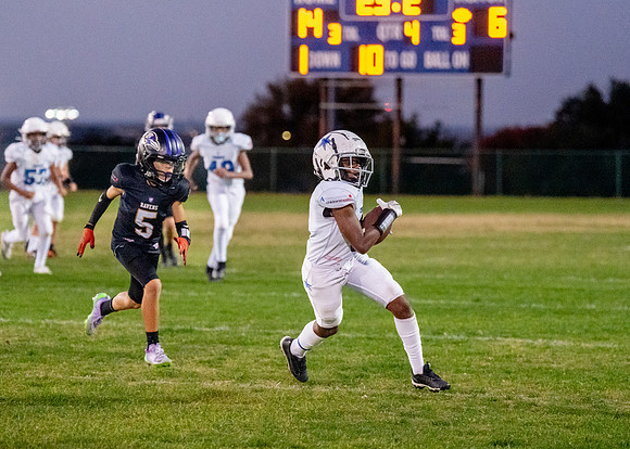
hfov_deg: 10.3
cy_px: 264
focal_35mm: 196
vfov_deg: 7.3
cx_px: 304
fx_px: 3510
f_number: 2.8
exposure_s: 1/1000
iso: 6400
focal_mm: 124
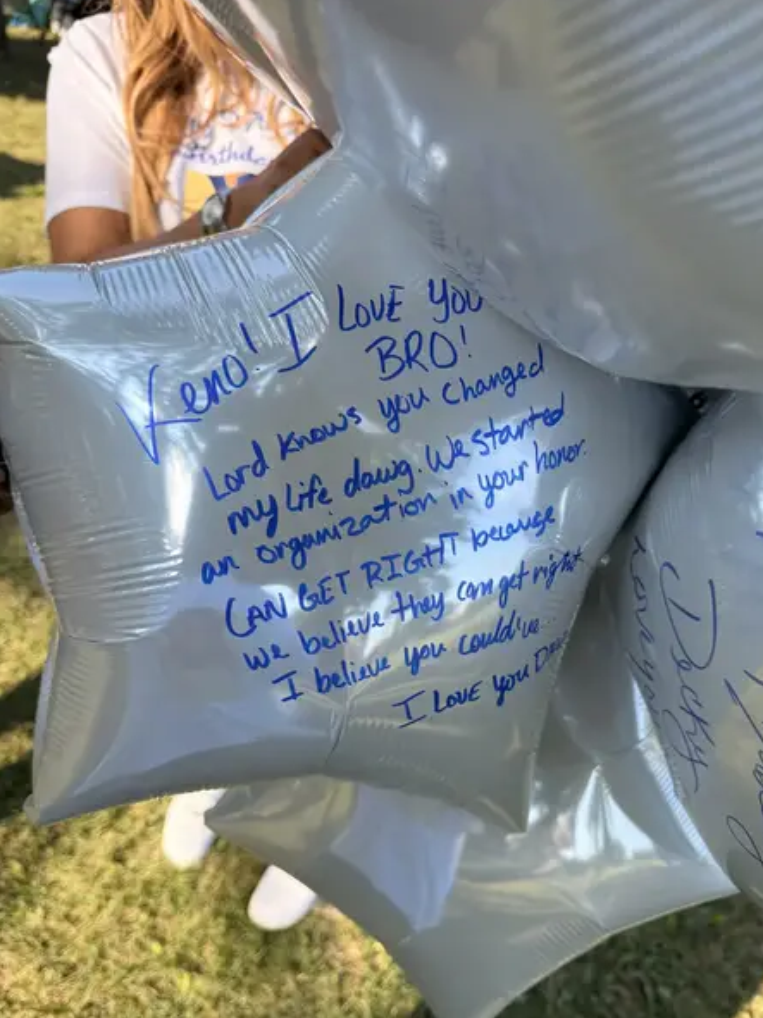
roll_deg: -11.2
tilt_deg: -36.8
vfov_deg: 67.2
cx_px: 384
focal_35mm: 26
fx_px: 764
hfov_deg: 53.0
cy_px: 543
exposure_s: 1/1522
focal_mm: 6.76
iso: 100
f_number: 1.78
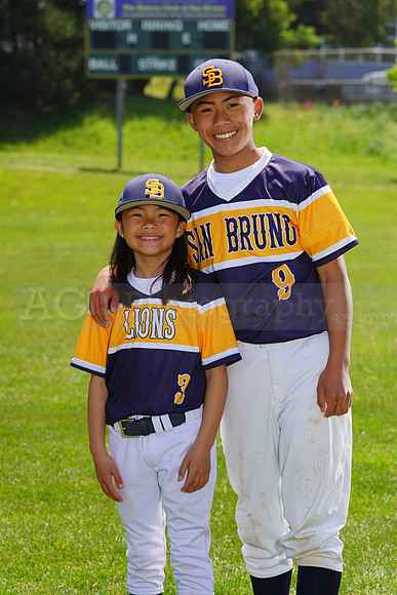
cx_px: 198
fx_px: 2232
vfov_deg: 15.2
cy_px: 298
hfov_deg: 10.2
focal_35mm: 135
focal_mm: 135
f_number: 8
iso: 100
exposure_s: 1/250
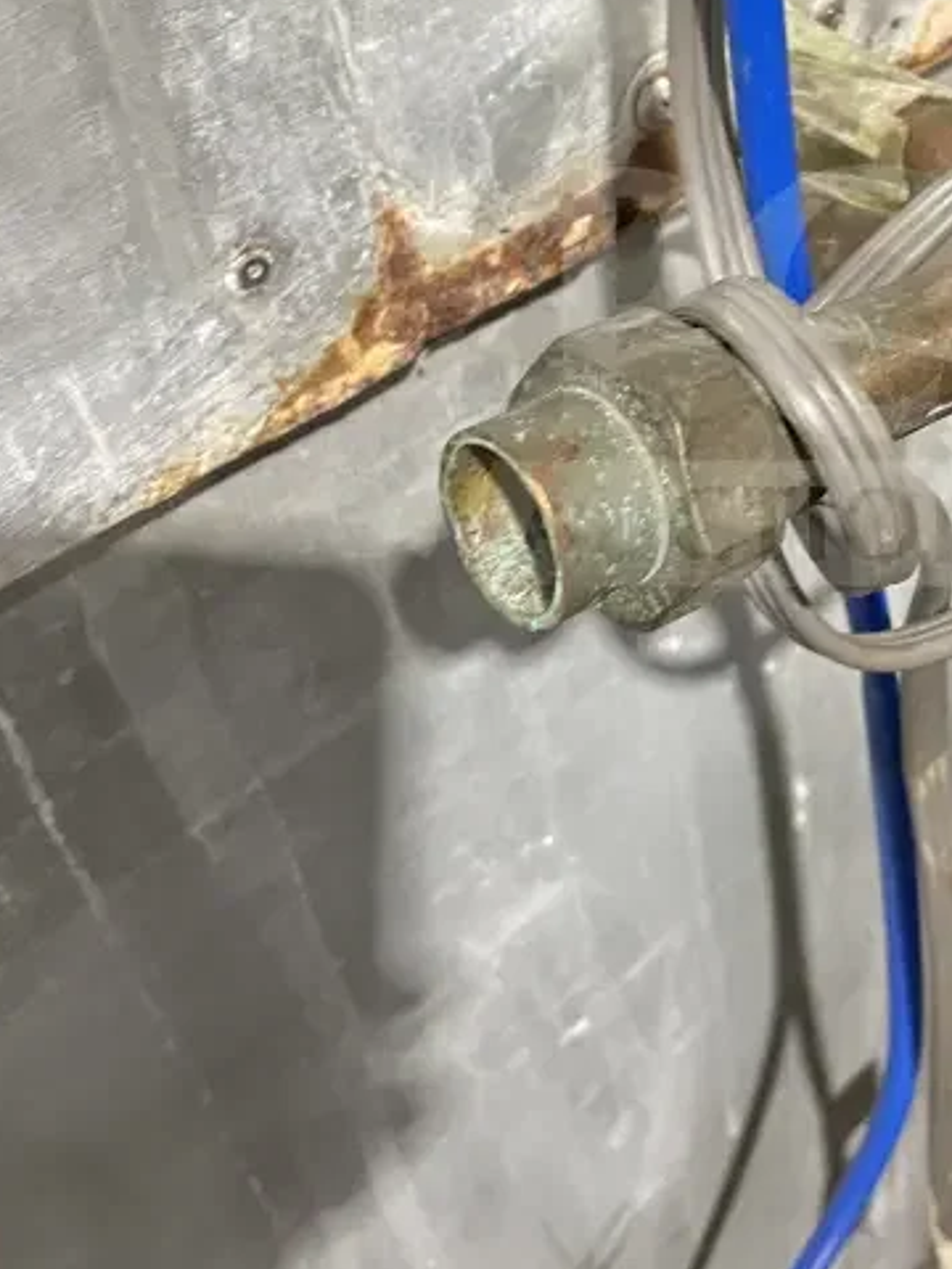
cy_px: 377
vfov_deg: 42.1
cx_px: 788
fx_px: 1613
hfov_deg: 31.8
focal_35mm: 44
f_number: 1.6
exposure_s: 1/60
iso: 400
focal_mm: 4.2
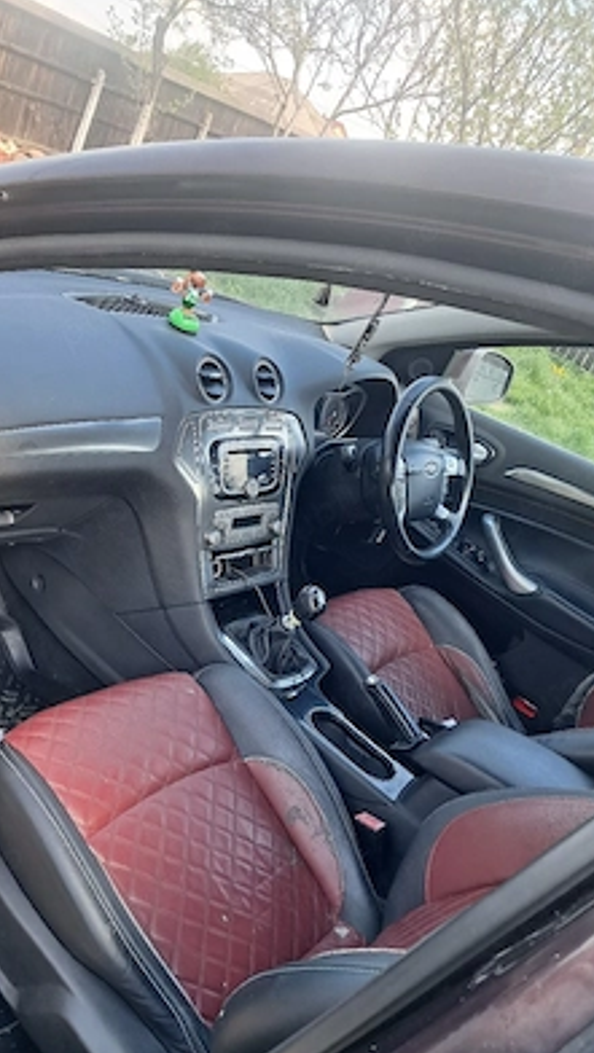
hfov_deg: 38.6
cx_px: 199
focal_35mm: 30
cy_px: 524
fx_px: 839
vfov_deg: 64.3
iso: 50
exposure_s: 1/100
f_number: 1.8
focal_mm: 4
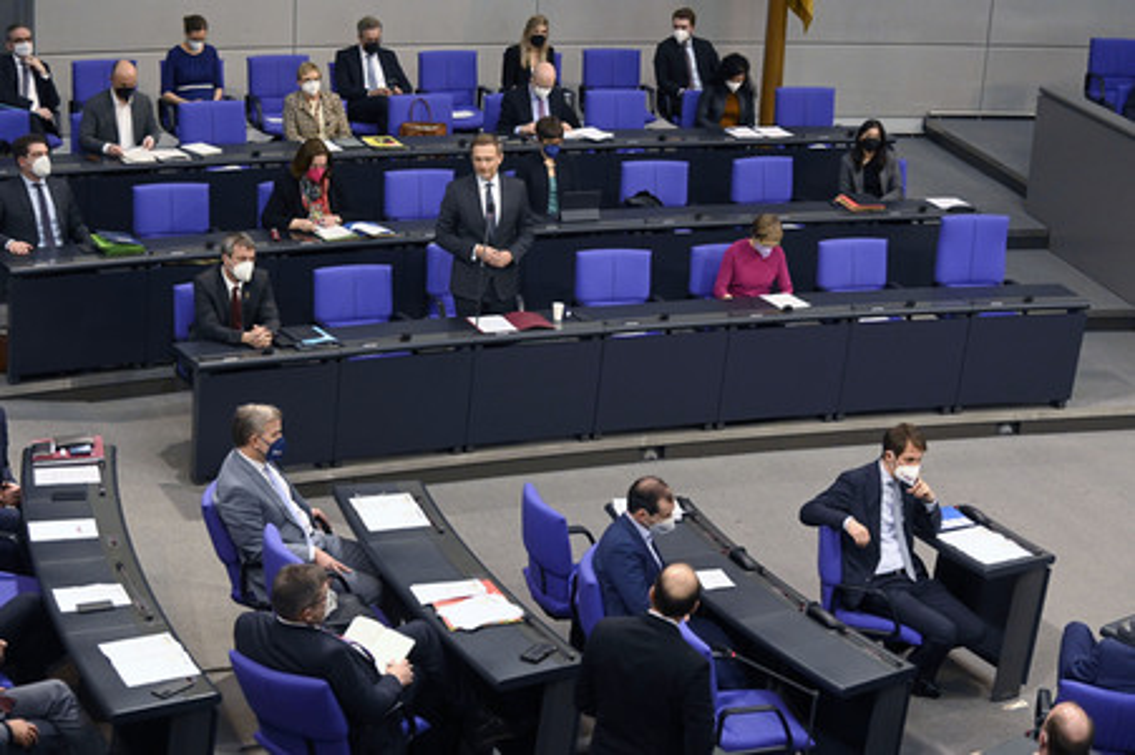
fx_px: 2205
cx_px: 568
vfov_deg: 19.4
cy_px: 378
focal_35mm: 70
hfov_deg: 28.9
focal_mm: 70
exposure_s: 1/400
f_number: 4
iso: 5000
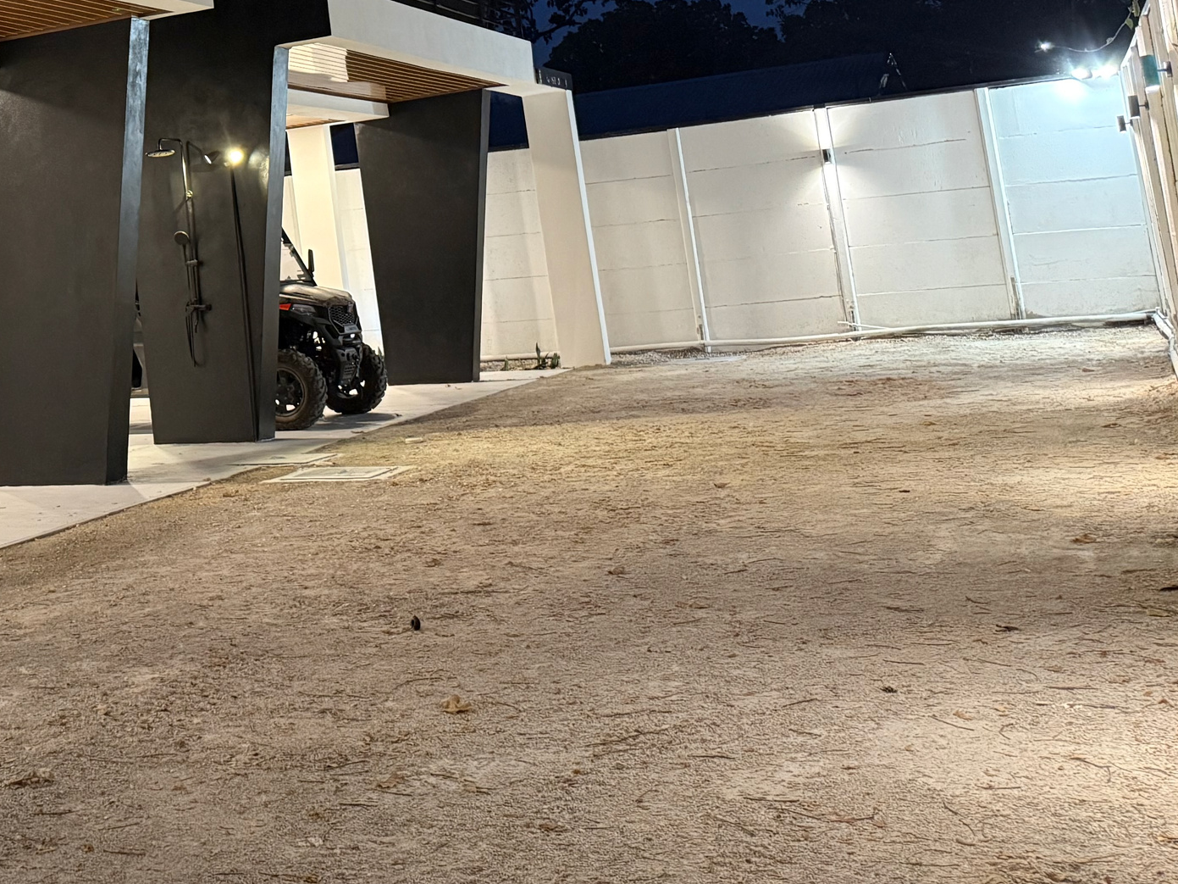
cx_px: -8
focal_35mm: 49
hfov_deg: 35.1
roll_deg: +5.5
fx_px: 1667
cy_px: 62
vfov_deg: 28.4
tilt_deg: +8.6
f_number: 1.78
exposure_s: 1/60
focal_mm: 6.76
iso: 500
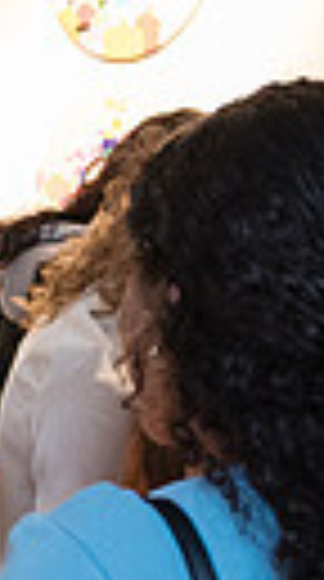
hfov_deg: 8.3
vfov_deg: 16.6
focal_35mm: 129
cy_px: 434
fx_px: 1982
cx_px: -537
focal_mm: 24
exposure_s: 1/250
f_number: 4
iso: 1600
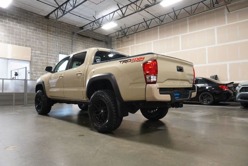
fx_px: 165
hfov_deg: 73.7
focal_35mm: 24
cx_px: 124
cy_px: 83
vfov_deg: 53.2
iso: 2000
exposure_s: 1/25
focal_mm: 16
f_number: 7.1
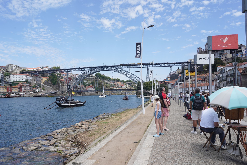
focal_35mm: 25
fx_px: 172
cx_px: 119
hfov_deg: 71.5
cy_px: 86
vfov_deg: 51.3
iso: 100
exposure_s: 1/100
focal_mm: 24
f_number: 13
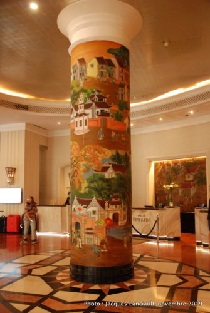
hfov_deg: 40.1
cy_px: 156
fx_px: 288
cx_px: 105
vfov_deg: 57.2
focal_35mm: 33
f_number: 3.8
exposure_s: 1/20
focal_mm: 22
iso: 1250
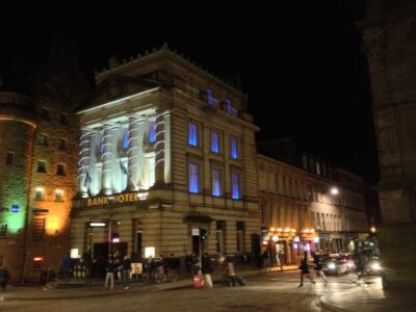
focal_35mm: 35
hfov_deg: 52.6
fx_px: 421
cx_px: 208
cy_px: 156
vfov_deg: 40.7
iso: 800
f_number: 2.4
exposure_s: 1/17
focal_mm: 4.28
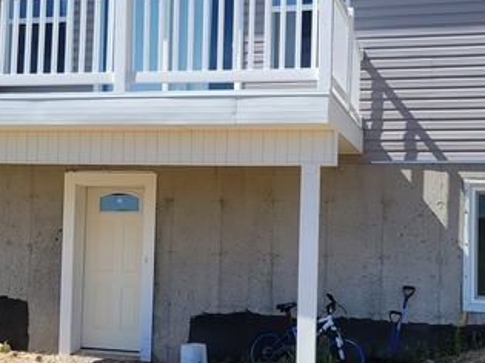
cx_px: 219
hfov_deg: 34.9
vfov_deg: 26.5
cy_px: 205
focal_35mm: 55
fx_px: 770
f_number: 1.8
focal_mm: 5.4
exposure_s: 1/2027
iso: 40
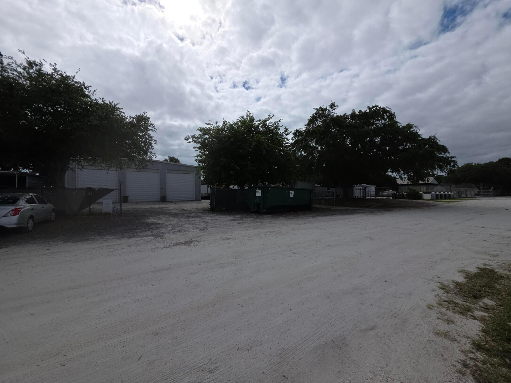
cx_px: 256
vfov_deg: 89.9
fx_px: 192
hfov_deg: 106.2
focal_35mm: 13
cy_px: 192
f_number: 1.9
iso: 20
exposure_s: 1/3628
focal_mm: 2.2
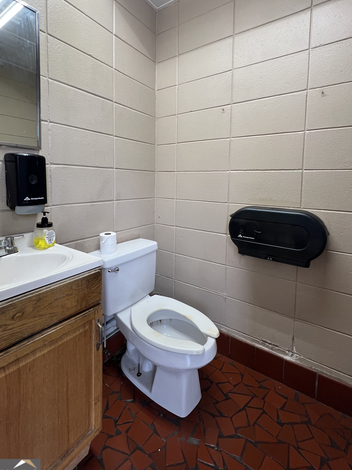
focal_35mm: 16
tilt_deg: -4.7
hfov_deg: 78.1
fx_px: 217
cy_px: 199
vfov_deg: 93.8
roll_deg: -1.1
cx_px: 171
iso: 80
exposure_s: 1/120
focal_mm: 1.57
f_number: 1.8
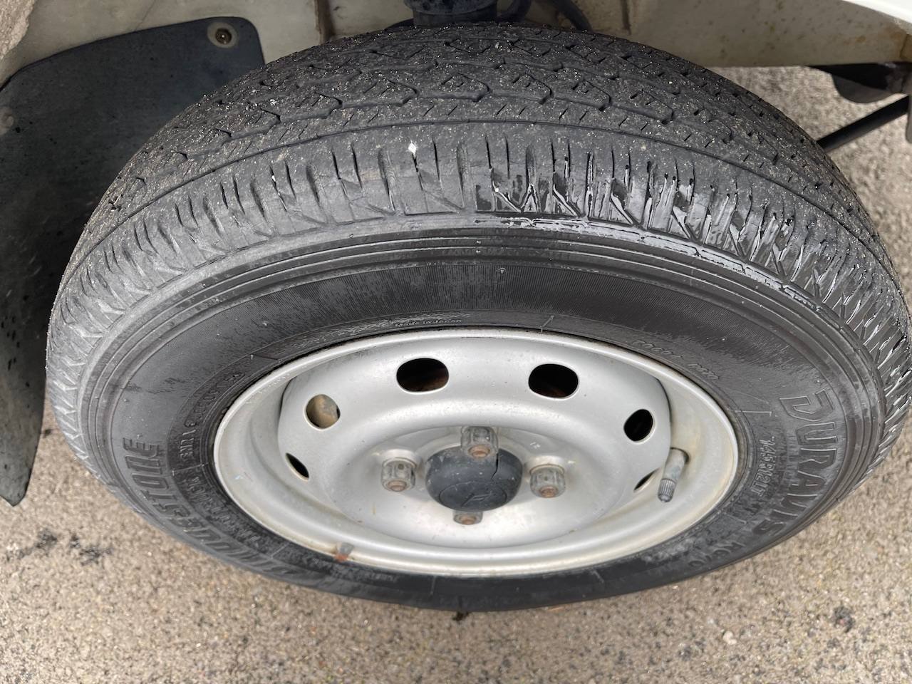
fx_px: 659
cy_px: 342
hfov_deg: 69.4
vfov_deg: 54.9
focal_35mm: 25
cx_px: 456
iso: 50
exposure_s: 1/121
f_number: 1.6
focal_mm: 5.1
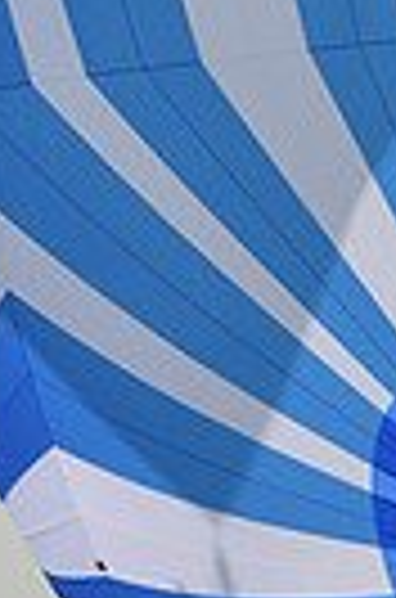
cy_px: 99
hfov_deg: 4.5
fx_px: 5075
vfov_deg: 6.7
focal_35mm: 306
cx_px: 232
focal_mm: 70
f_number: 10
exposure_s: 1/1600
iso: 400
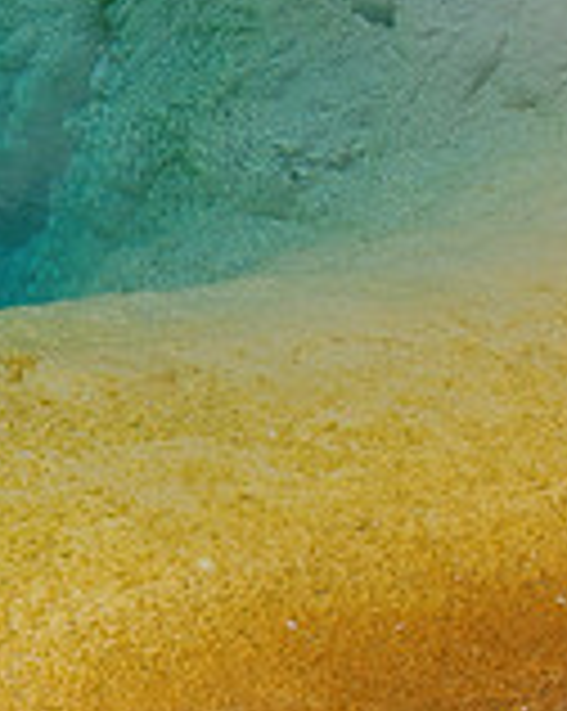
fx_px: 1955
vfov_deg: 20.6
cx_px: -180
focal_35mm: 93
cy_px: 333
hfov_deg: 15.7
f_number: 10
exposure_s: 1/400
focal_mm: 18
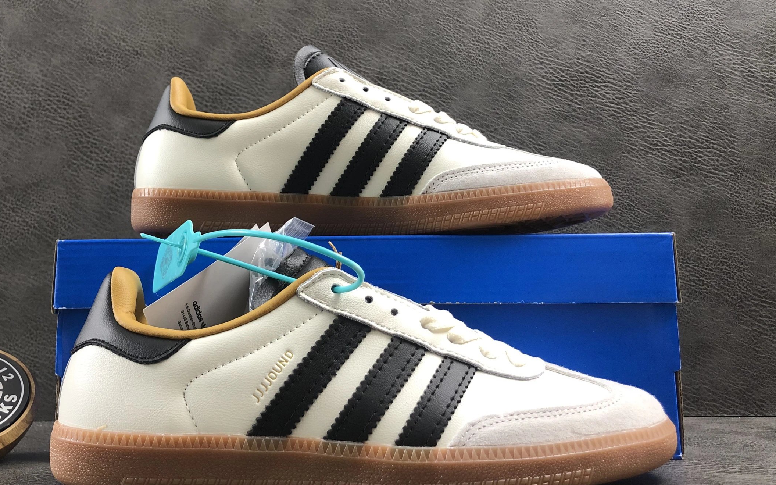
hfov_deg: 53.9
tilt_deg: +9.2
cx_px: 343
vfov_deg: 35.3
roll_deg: +0.5
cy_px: 208
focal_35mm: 36
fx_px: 761
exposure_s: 1/20
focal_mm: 4
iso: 40
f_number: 1.8
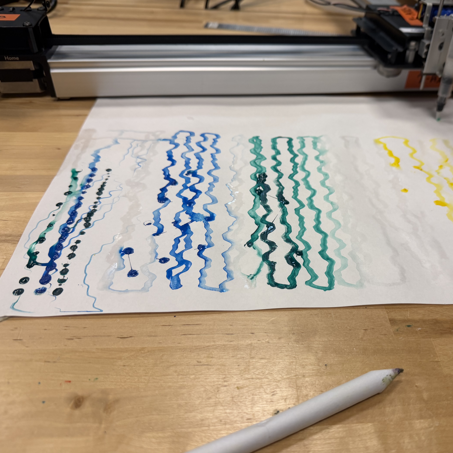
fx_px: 429
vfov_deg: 55.6
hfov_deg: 54.9
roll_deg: -5.5
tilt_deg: -39.1
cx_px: 287
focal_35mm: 29
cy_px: 223
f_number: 1.78
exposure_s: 1/120
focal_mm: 6.76
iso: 100
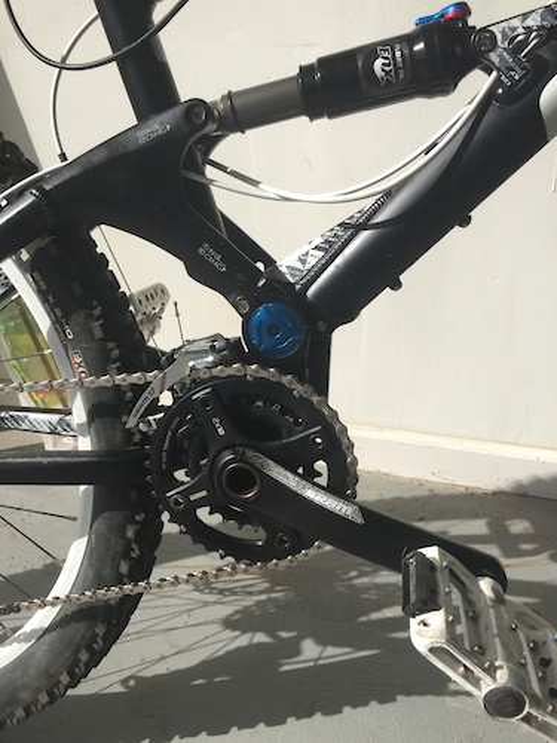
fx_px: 622
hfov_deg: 48.2
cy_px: 372
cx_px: 278
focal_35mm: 29
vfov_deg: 61.7
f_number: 2.2
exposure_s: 1/1980
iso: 32
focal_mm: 4.15
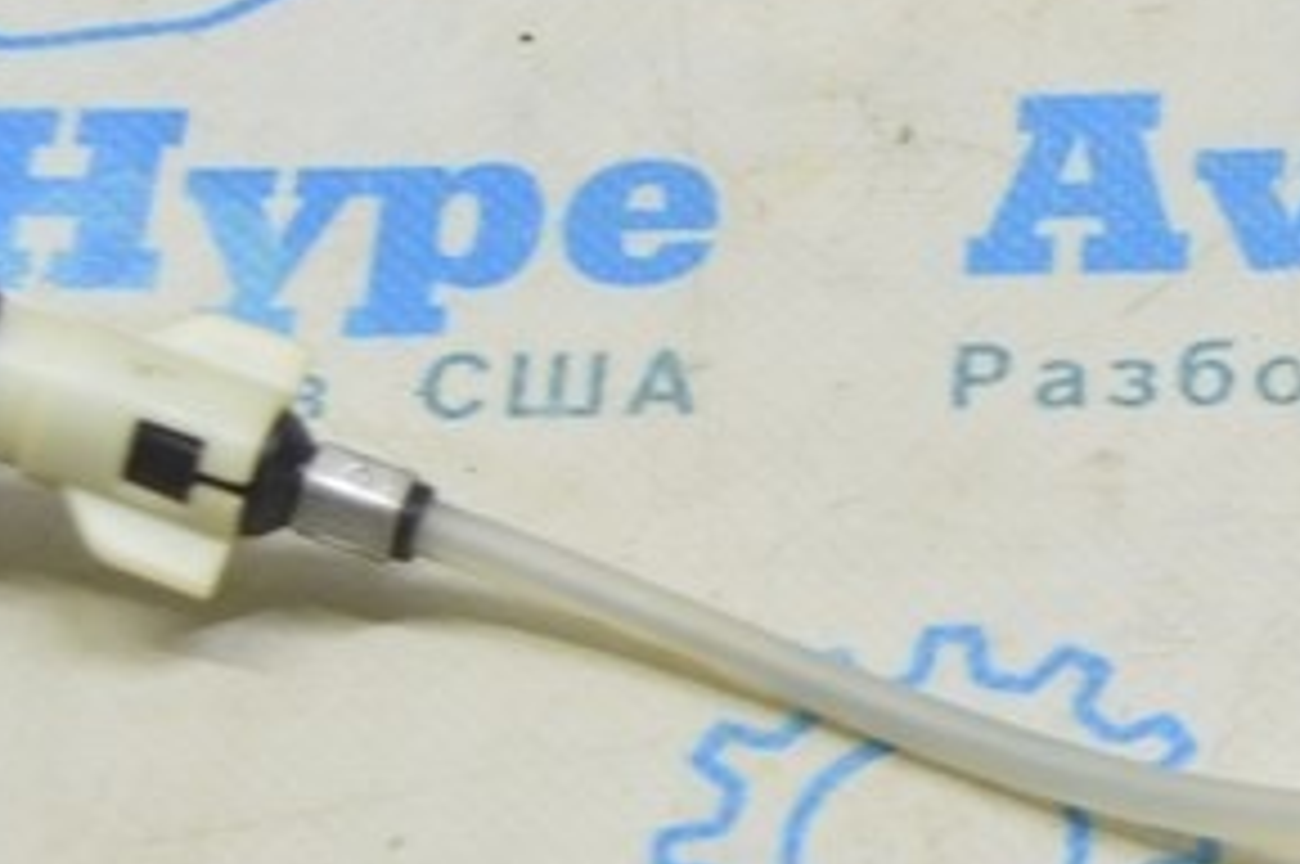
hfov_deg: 11.8
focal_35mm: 170
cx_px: 1700
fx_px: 6132
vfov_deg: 8.1
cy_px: 457
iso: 400
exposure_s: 1/20
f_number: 5.6
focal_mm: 32
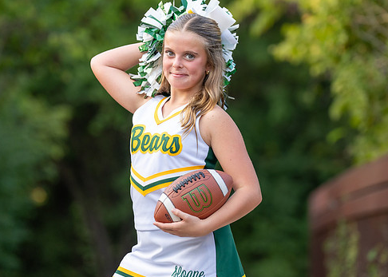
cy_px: 130
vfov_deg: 6.6
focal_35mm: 218
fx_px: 2402
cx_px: 203
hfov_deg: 9.2
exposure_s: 1/1000
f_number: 2.8
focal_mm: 149
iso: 640
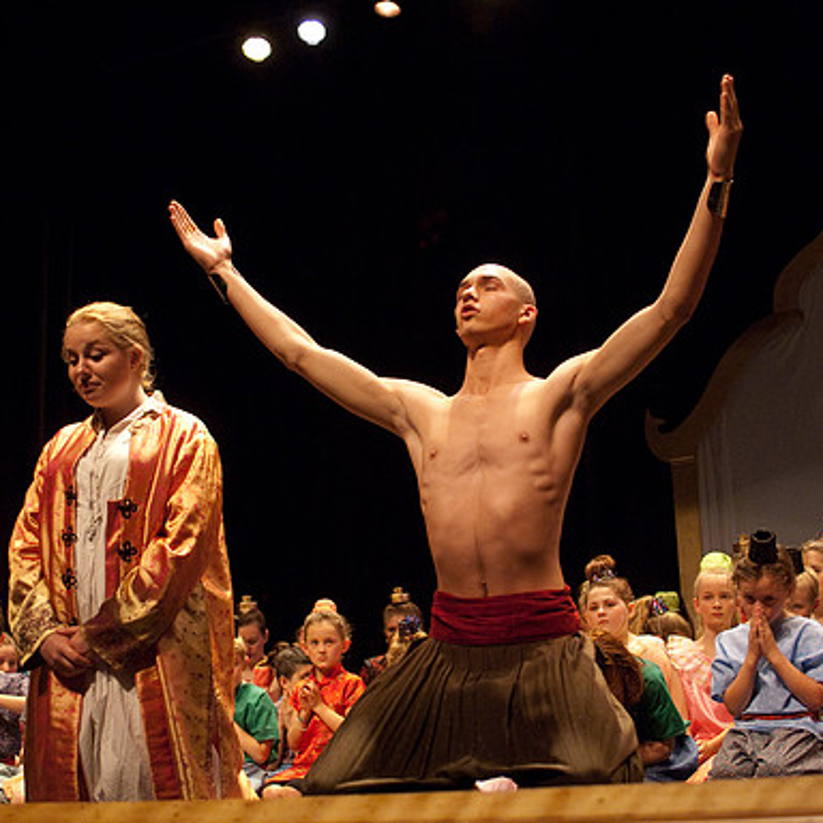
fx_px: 1453
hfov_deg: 31.6
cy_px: 414
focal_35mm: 54
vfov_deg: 31.6
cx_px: 407
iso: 1000
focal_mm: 28
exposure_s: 1/160
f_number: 2.8
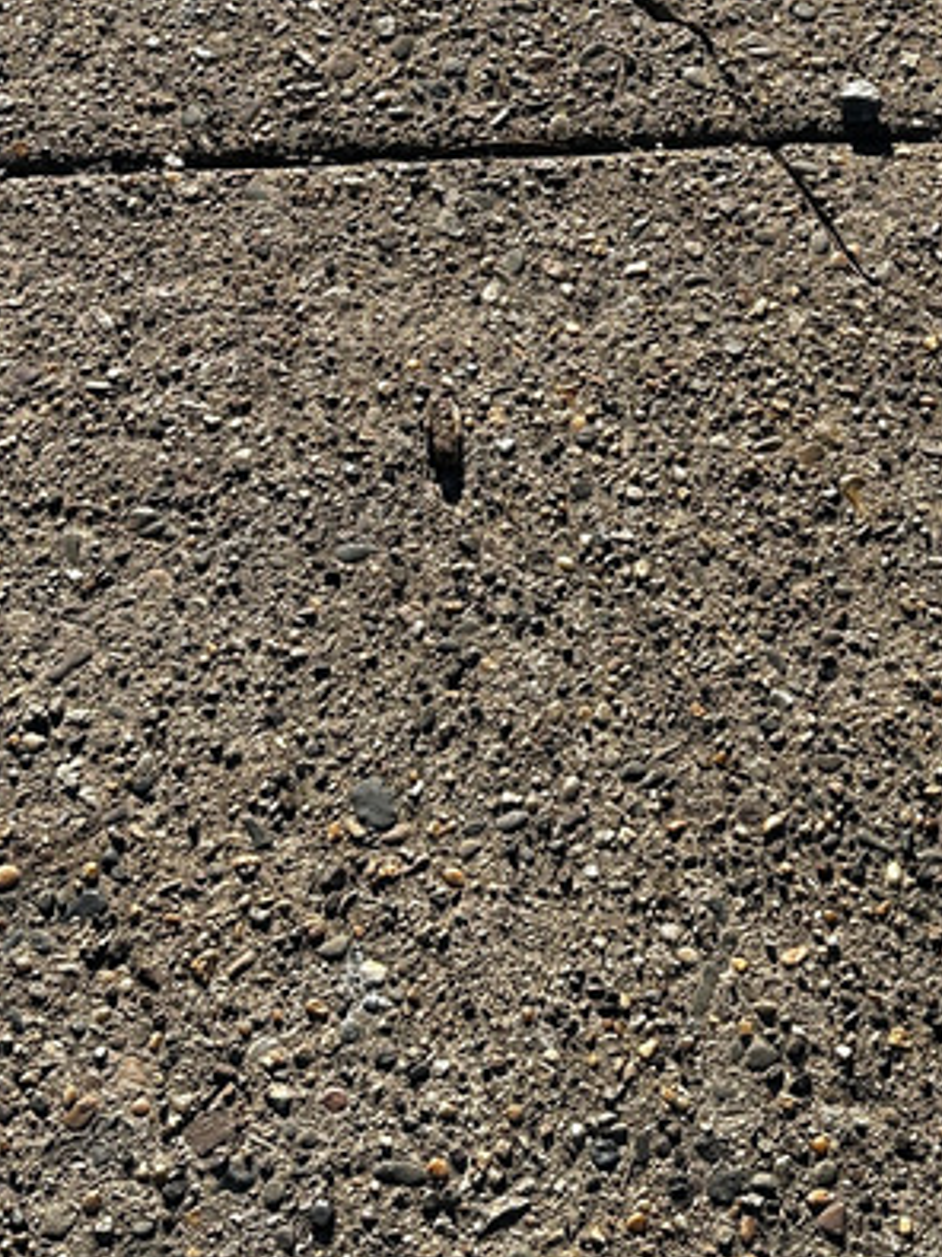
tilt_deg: -57.0
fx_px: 2650
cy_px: -22
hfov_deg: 20.0
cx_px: 671
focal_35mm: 73
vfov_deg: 25.3
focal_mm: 6.86
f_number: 1.78
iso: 80
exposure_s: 1/2882
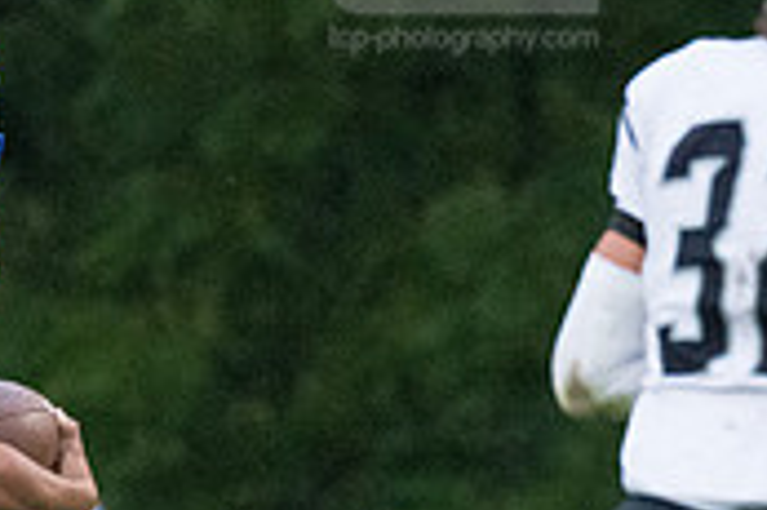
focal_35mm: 1605
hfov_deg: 1.3
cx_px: -164
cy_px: 506
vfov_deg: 0.9
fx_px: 34162
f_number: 5.6
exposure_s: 1/2000
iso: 6400
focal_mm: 320
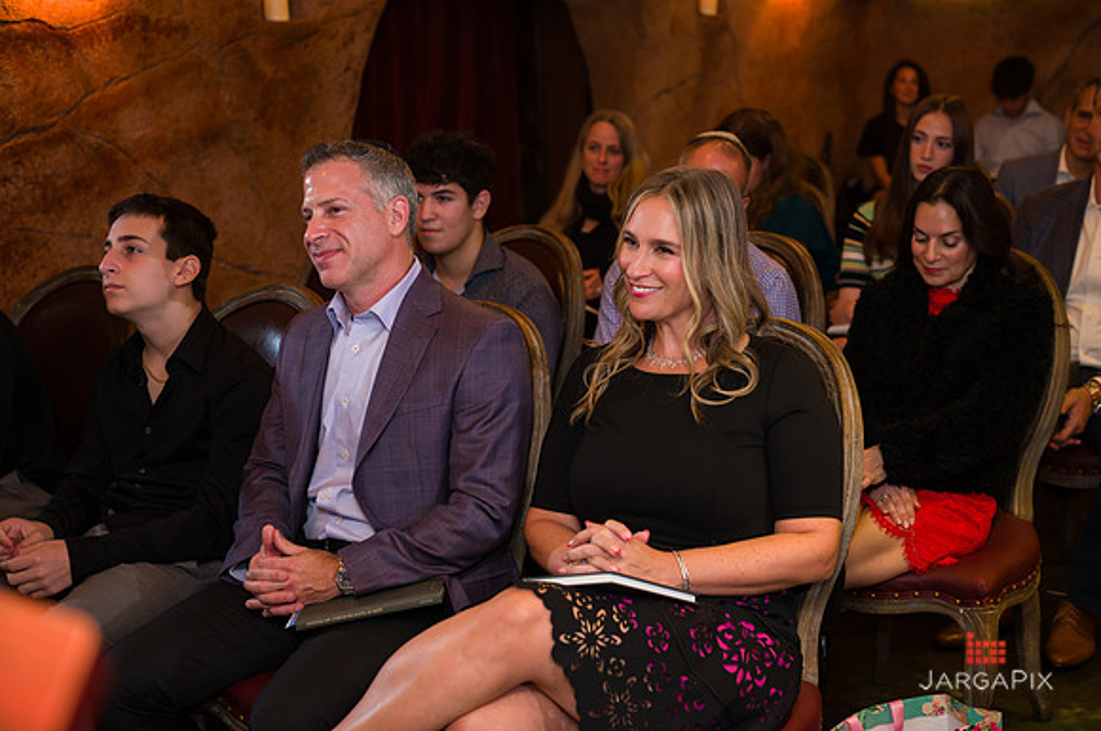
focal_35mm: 53
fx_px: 1615
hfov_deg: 37.7
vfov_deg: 25.5
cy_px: 366
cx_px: 551
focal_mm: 52
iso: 1250
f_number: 4
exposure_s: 1/200
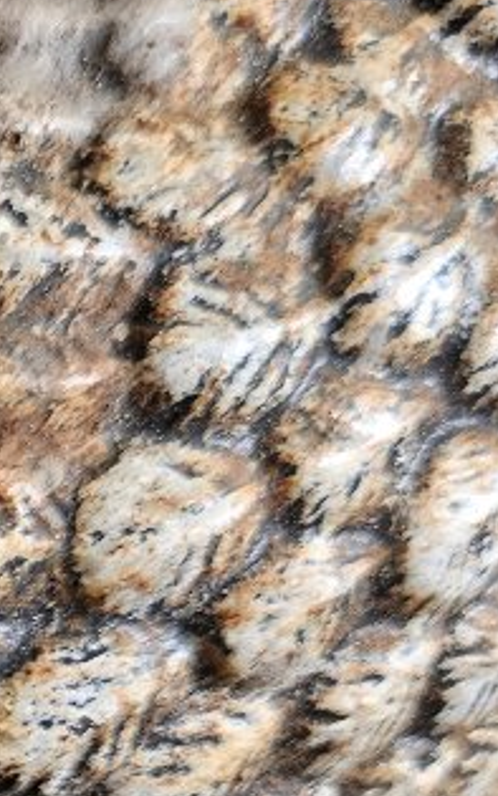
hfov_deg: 12.3
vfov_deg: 21.0
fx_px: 2019
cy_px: 910
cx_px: -536
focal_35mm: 93
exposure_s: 1/180
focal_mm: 5.4
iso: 200
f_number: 1.8
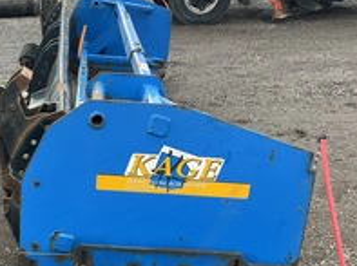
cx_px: 127
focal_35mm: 59
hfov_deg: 32.6
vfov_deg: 24.6
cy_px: 179
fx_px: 607
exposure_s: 1/122
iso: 20
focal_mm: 3
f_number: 1.8
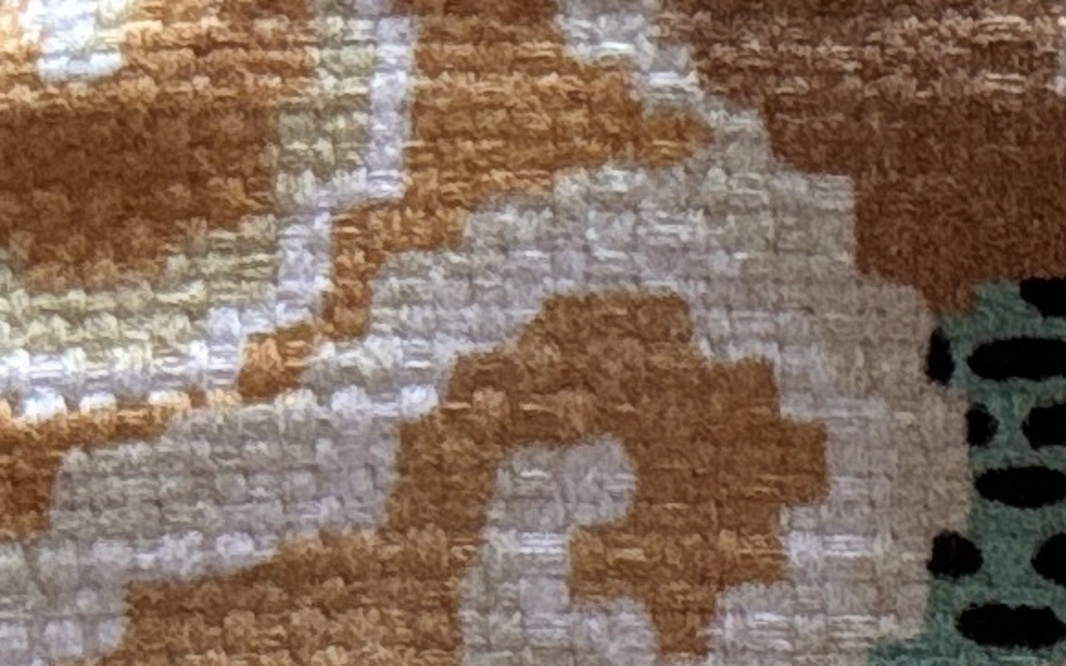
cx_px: 2247
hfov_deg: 10.0
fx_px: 5550
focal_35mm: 191
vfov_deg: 6.5
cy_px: 1703
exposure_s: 1/60
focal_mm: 5.96
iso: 200
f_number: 1.6
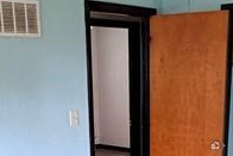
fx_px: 492
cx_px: 141
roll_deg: +0.1
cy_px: 223
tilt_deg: -18.7
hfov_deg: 26.6
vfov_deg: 16.6
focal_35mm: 76
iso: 400
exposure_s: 1/60
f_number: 2.2
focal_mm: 2.22
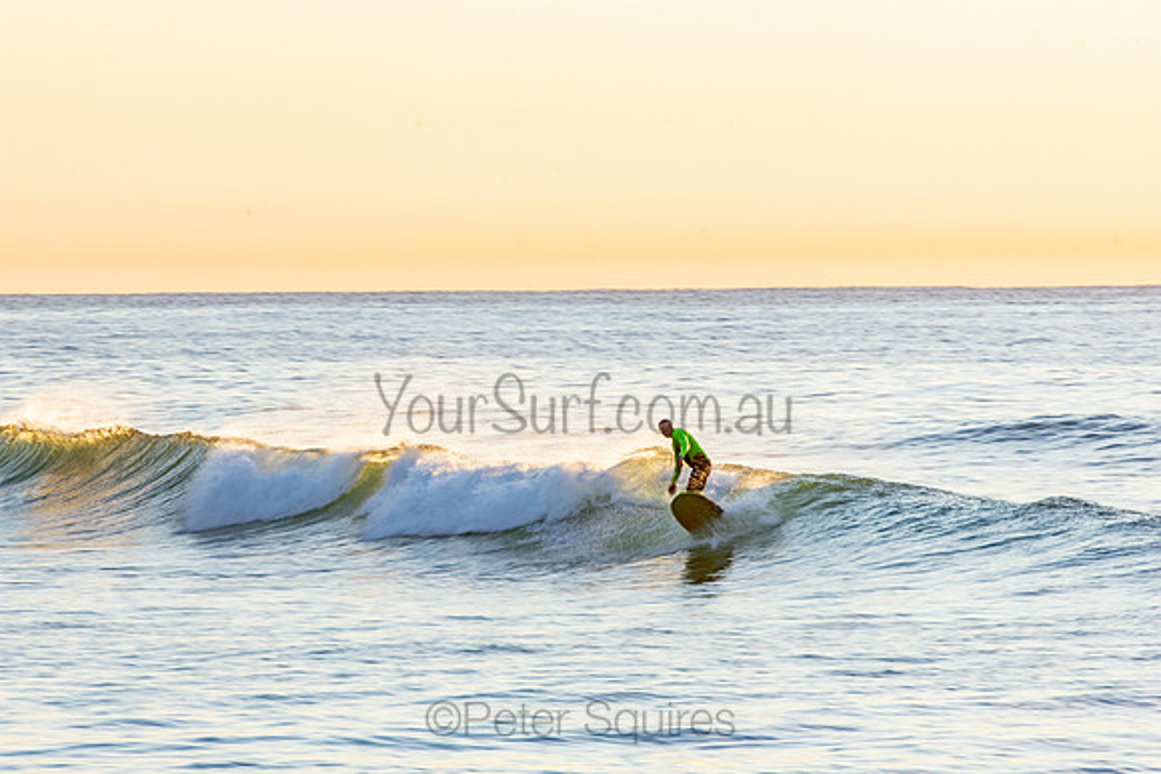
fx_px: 9677
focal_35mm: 300
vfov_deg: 4.6
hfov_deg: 6.9
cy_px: 387
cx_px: 580
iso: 100
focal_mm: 200
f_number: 16
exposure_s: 1/40
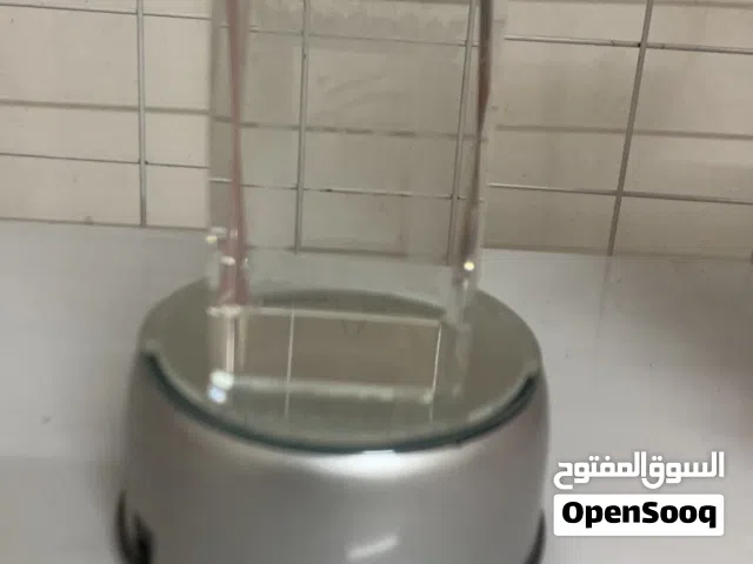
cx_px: 376
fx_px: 566
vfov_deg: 53.1
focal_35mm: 26
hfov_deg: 67.3
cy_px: 282
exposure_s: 1/50
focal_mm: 4.25
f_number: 1.8
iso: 320
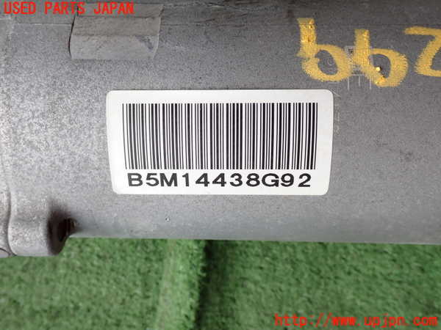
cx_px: 220
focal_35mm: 38
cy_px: 165
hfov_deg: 49.0
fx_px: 484
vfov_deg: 37.7
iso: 100
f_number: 3.5
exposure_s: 1/250
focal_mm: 6.83
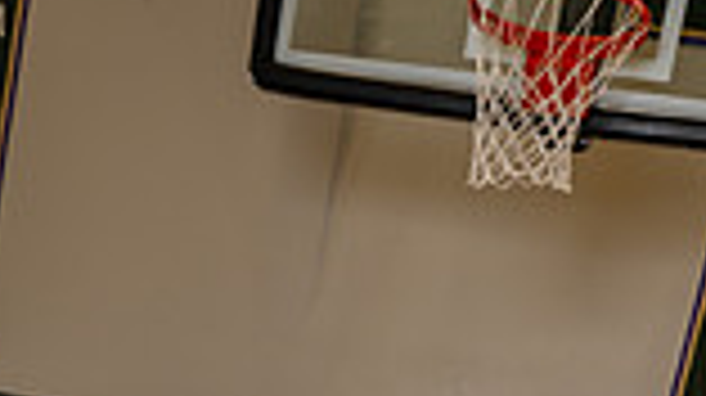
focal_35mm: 81
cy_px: 940
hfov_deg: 26.2
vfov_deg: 12.1
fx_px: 1515
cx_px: 279
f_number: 4
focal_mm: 27
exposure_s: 1/250
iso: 250
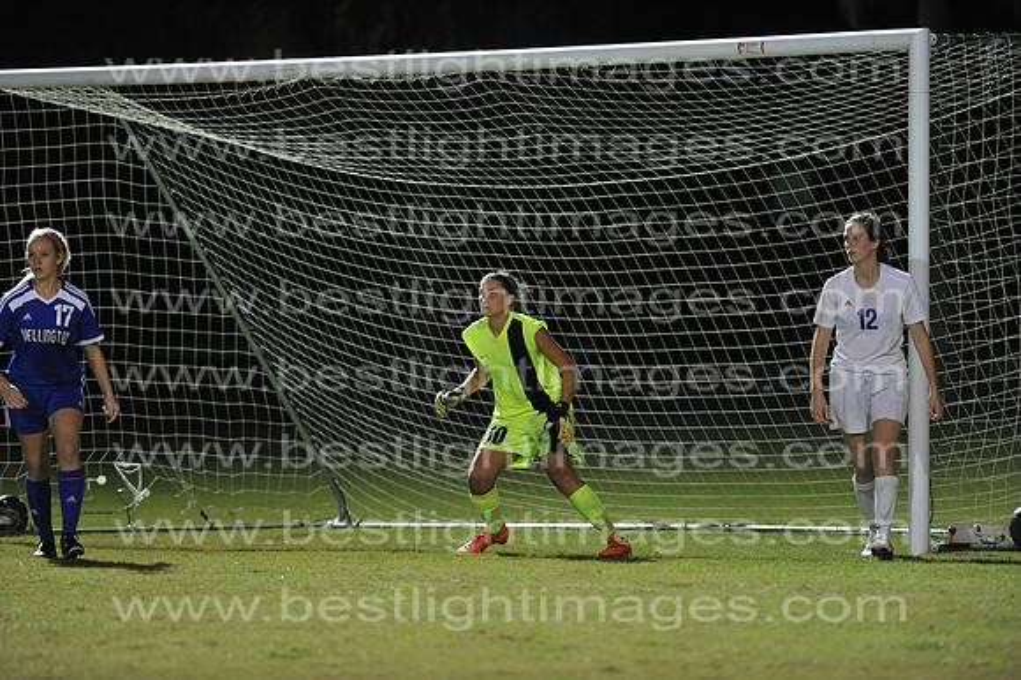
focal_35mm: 300
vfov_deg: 4.6
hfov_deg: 6.9
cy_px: 340
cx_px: 510
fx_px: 8503
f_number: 3.5
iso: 4000
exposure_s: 1/500
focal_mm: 300
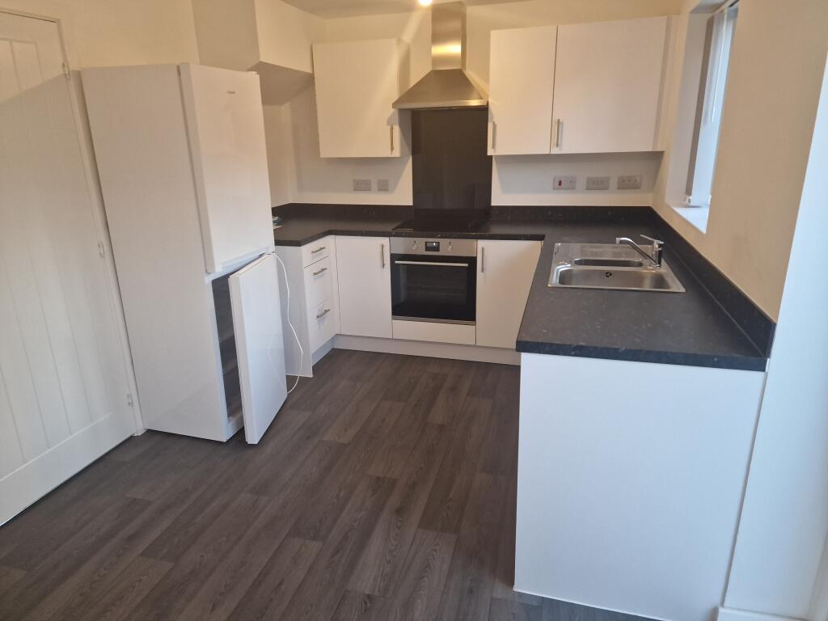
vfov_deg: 58.9
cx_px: 414
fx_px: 550
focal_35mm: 23
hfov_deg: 73.9
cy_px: 310
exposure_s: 1/120
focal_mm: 6.4
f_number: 1.8
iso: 200
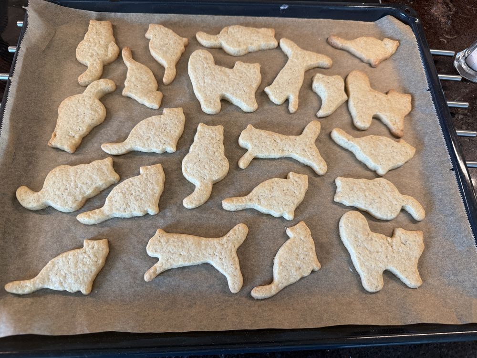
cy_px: 179
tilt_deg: -67.2
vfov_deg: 56.8
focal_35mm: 24
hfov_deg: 71.6
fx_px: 331
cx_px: 238
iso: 200
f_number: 1.78
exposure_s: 1/77
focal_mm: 6.76
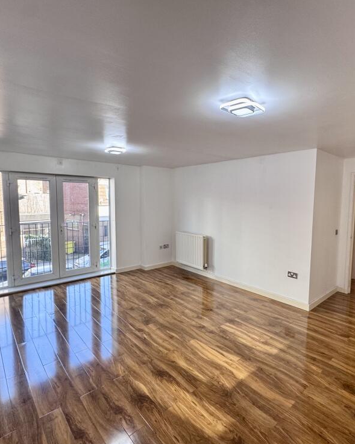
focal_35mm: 19
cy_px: 221
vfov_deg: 83.3
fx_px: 249
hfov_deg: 70.5
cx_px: 201
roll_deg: -0.4
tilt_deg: -3.9
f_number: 2.2
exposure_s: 1/99
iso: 125
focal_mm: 2.22
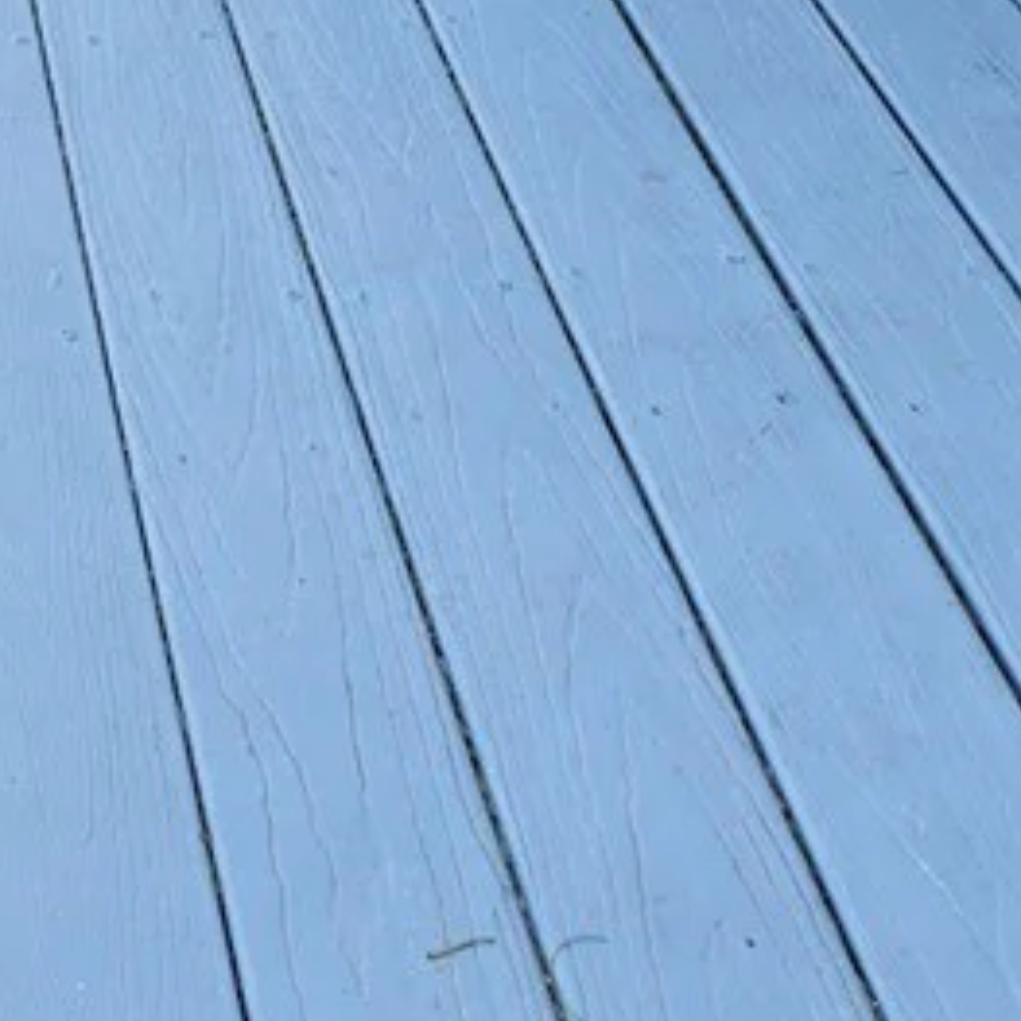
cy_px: -887
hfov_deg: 20.7
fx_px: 2636
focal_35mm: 79
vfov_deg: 17.3
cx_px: -155
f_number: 1.8
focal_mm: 5.4
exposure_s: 1/128
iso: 25
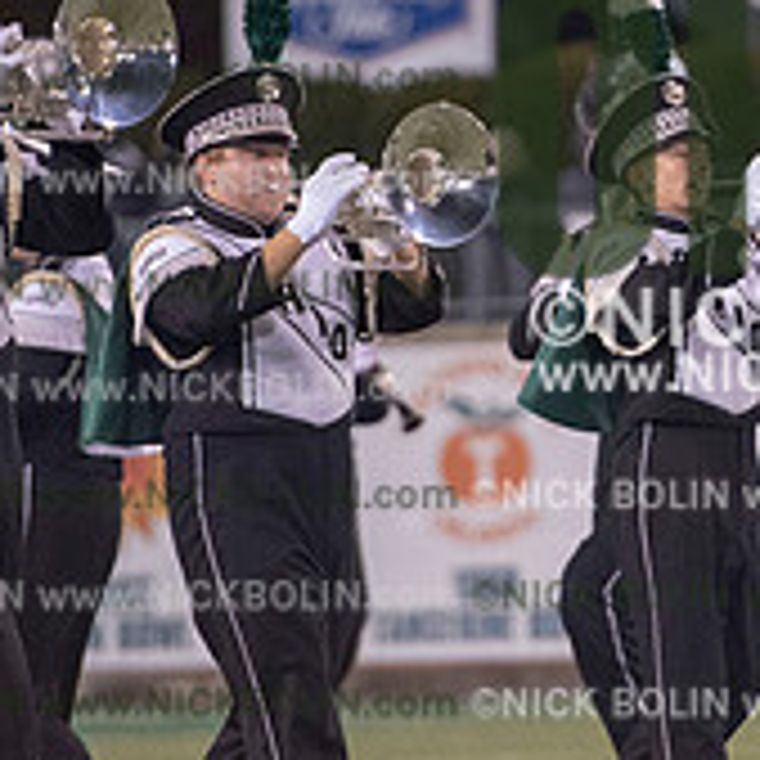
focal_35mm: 584
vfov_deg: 3.0
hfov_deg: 3.0
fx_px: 14506
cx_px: 814
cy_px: 182
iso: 5000
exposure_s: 1/1250
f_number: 3.2
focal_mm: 200
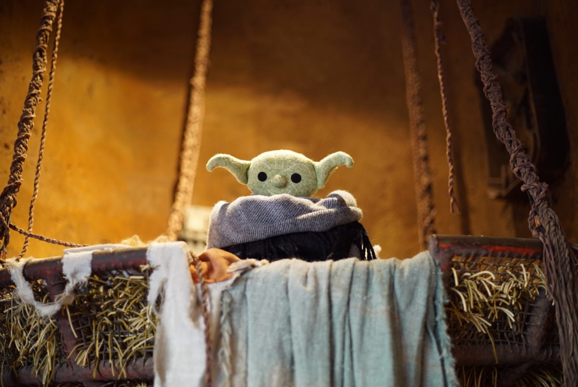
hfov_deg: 39.6
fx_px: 803
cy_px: 194
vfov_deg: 27.0
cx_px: 289
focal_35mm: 50
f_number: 2
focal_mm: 50
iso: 1600
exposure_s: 1/40
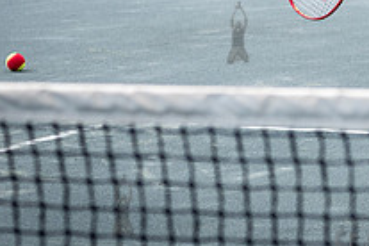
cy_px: -54
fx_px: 3474
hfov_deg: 6.0
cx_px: 467
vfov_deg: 4.0
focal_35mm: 339
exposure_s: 1/640
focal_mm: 120
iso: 250
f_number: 5
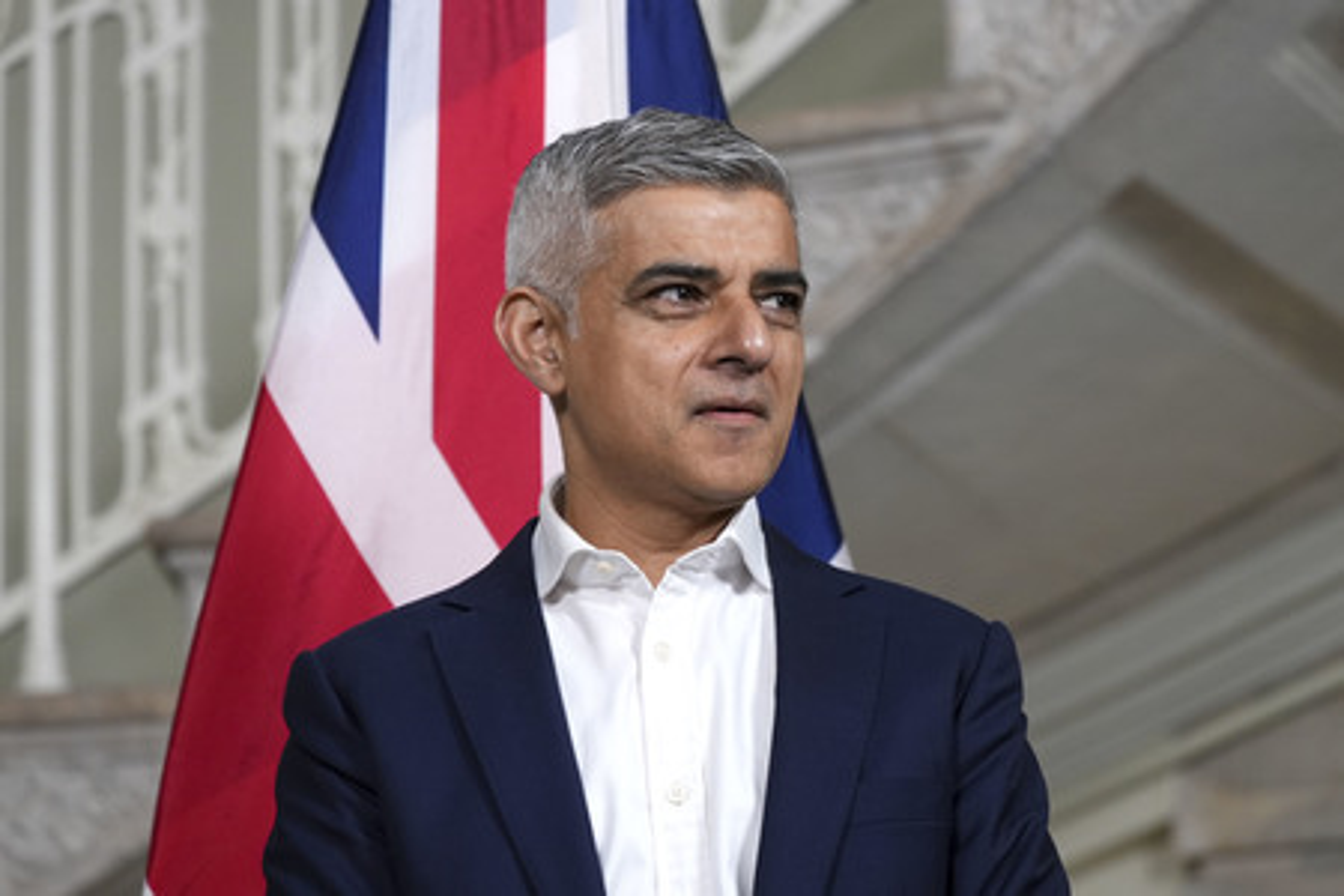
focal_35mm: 150
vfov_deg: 9.1
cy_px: 448
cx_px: 672
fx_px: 5600
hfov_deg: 13.7
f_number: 5.6
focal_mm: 150
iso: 3200
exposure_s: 1/320
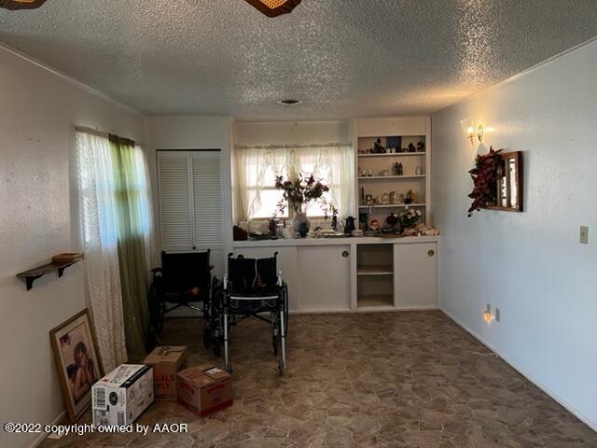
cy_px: 224
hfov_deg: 67.3
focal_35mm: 26
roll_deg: +2.5
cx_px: 298
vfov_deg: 53.1
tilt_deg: -4.6
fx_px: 448
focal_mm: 5.7
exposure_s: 1/60
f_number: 1.5
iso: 125
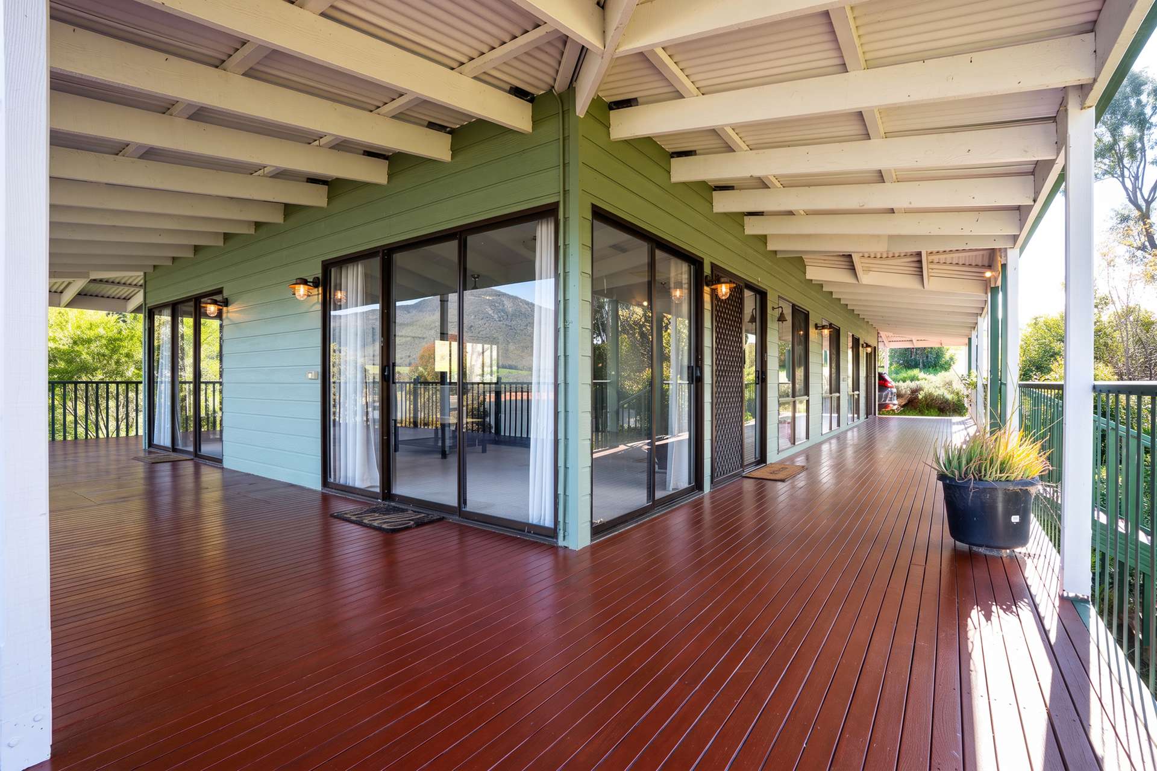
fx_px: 514
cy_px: 386
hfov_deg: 96.7
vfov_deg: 73.7
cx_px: 578
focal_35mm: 16
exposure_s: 1/200
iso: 320
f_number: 7.1
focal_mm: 16
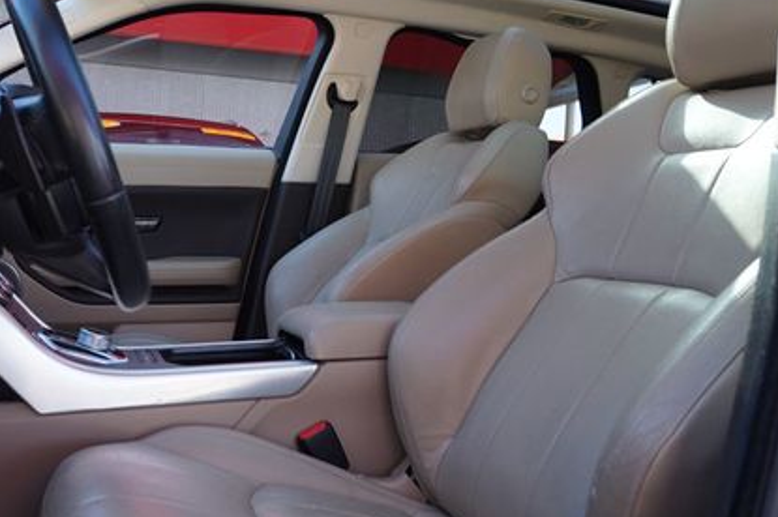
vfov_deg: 35.9
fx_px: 799
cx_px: 225
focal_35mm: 37
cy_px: 249
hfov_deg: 50.4
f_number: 4
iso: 100
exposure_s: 1/60
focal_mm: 16
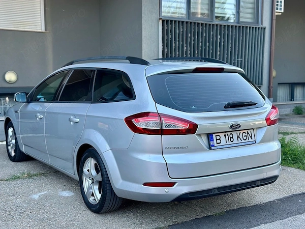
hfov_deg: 39.7
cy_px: 114
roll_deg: +0.3
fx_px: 423
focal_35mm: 48
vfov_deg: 30.3
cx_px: 152
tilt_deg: -5.3
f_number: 1.78
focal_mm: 6.86
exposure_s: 1/506
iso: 80
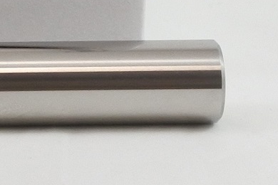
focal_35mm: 228
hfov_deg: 8.6
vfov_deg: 6.0
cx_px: -242
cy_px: -79
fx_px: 1761
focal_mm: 18.4
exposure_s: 1/125
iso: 400
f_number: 4.5
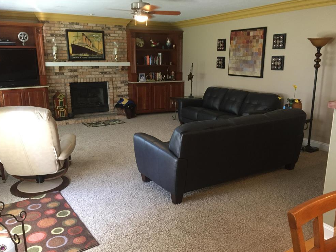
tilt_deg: -12.8
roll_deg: -0.3
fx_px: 291
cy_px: 130
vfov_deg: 46.8
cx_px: 169
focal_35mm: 30
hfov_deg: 60.0
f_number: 2.2
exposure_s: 1/30
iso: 160
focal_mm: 4.15
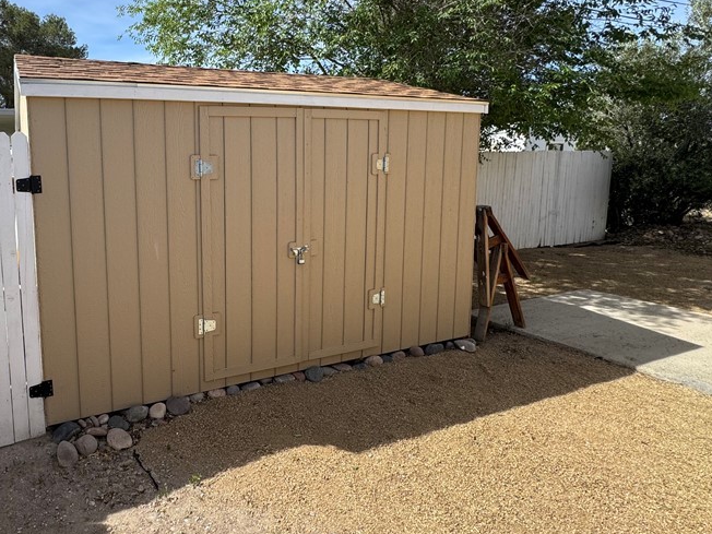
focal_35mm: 22
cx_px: 183
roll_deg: +1.2
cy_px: 216
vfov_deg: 60.6
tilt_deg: -4.8
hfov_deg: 71.5
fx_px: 453
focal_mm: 2.22
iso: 40
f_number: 2.2
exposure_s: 1/1198
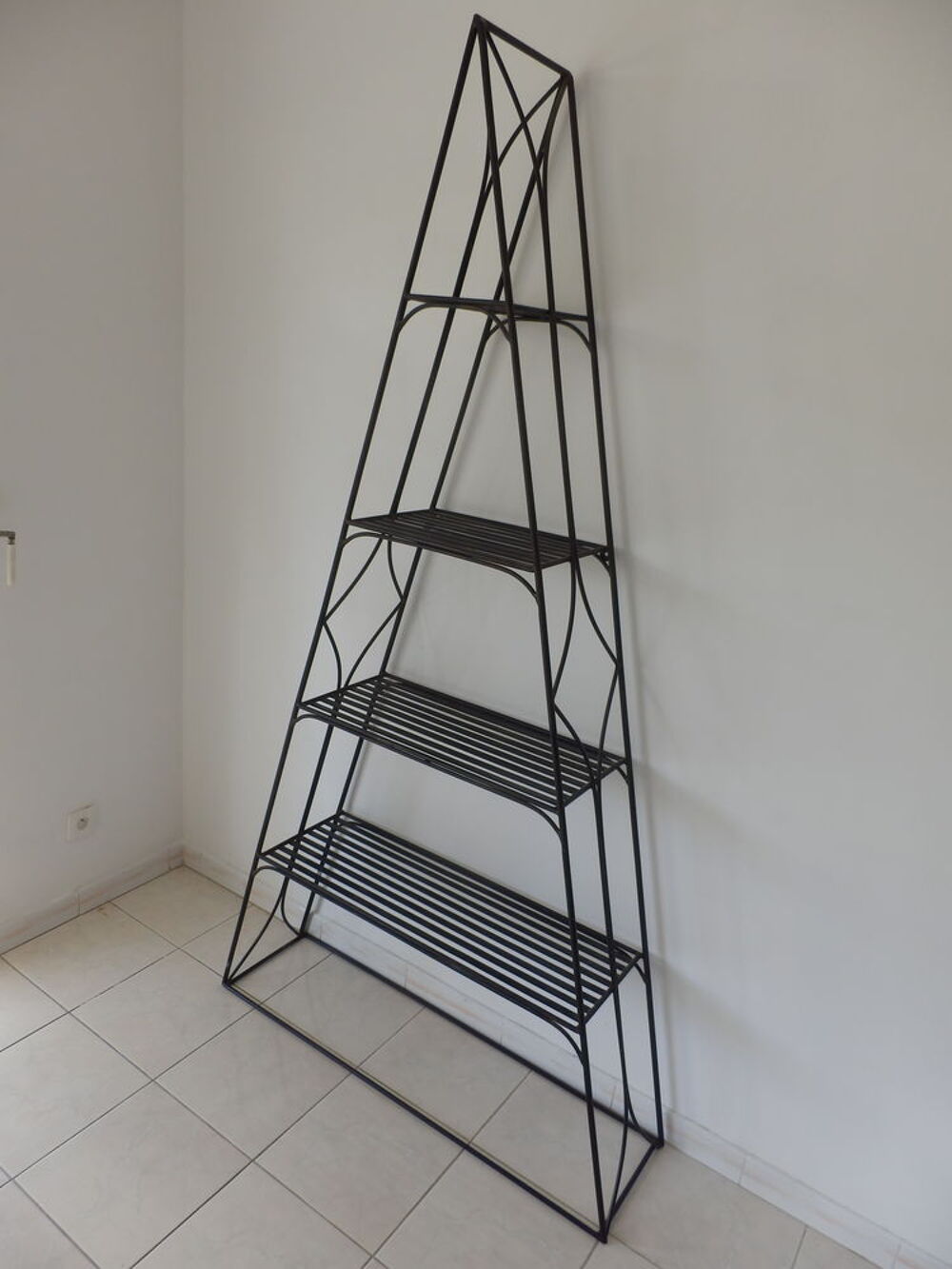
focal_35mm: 24
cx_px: 476
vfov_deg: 71.6
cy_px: 634
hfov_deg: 56.8
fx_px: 880
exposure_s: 1/50
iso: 80
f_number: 3
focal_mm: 4.2
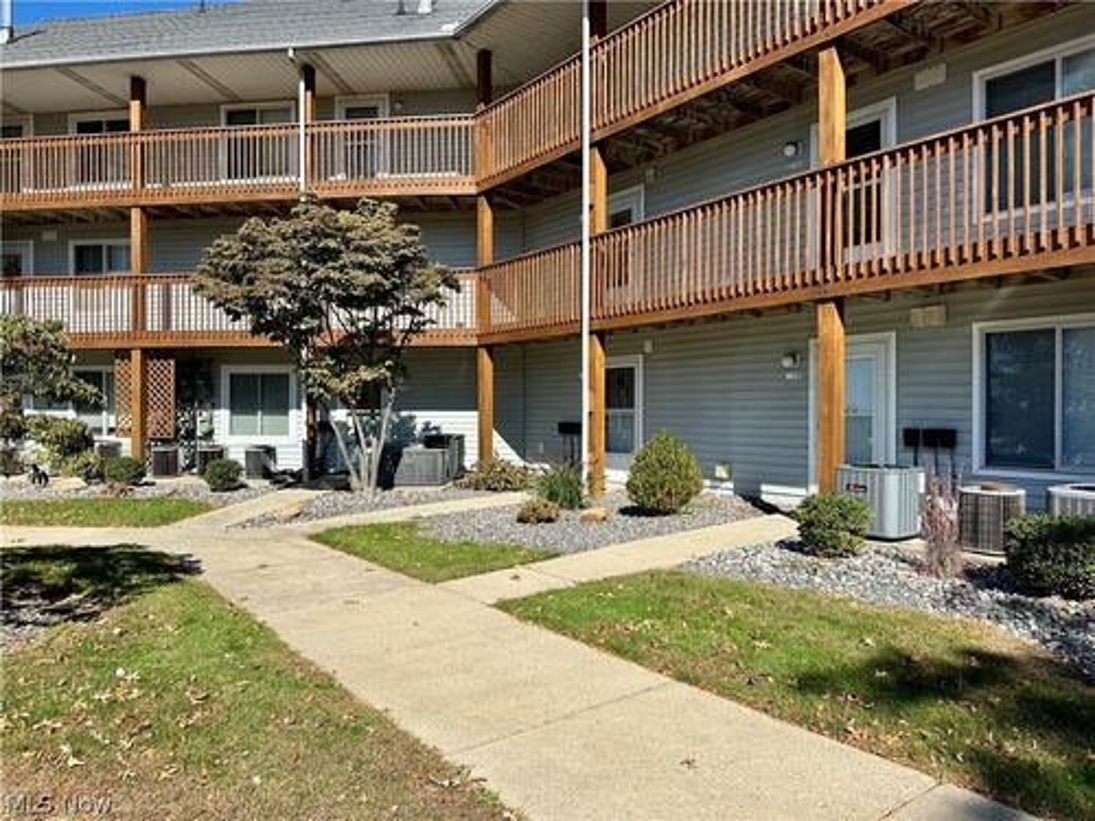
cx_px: 548
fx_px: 759
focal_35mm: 24
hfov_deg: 71.6
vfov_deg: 56.8
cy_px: 410
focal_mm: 6.86
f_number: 1.78
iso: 80
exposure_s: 1/3861
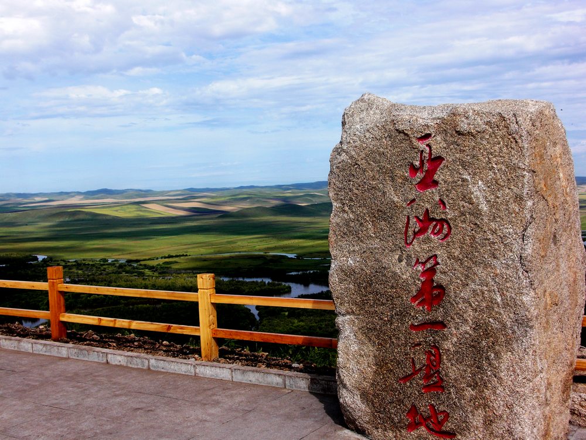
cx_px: 293
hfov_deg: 43.9
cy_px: 220
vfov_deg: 33.6
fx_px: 728
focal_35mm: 43
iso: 50
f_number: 8.7
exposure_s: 1/125
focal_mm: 7.6
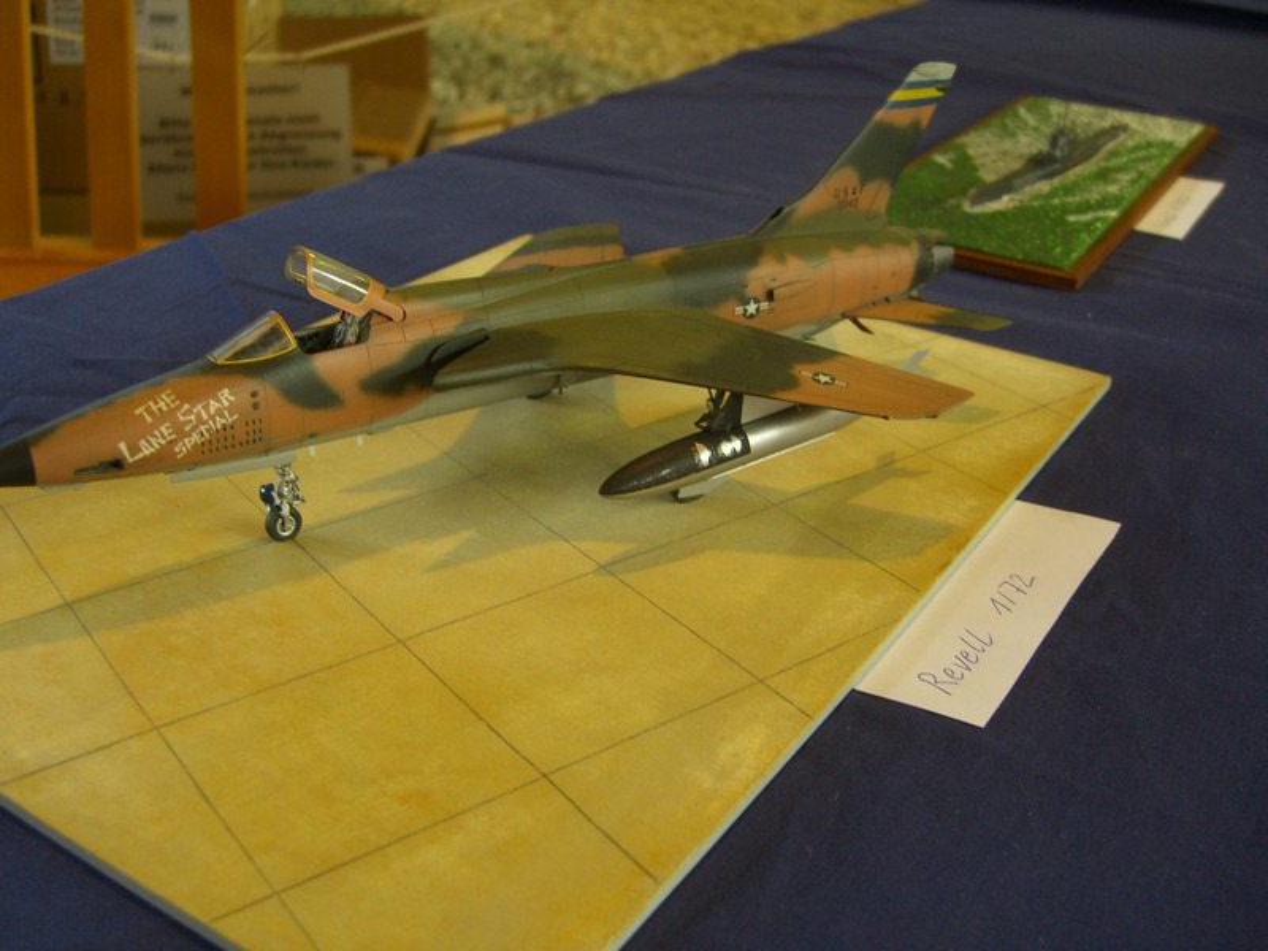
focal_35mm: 38
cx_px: 634
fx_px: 1392
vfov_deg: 37.7
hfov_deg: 49.0
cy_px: 476
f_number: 2.8
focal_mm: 7.9
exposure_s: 1/40
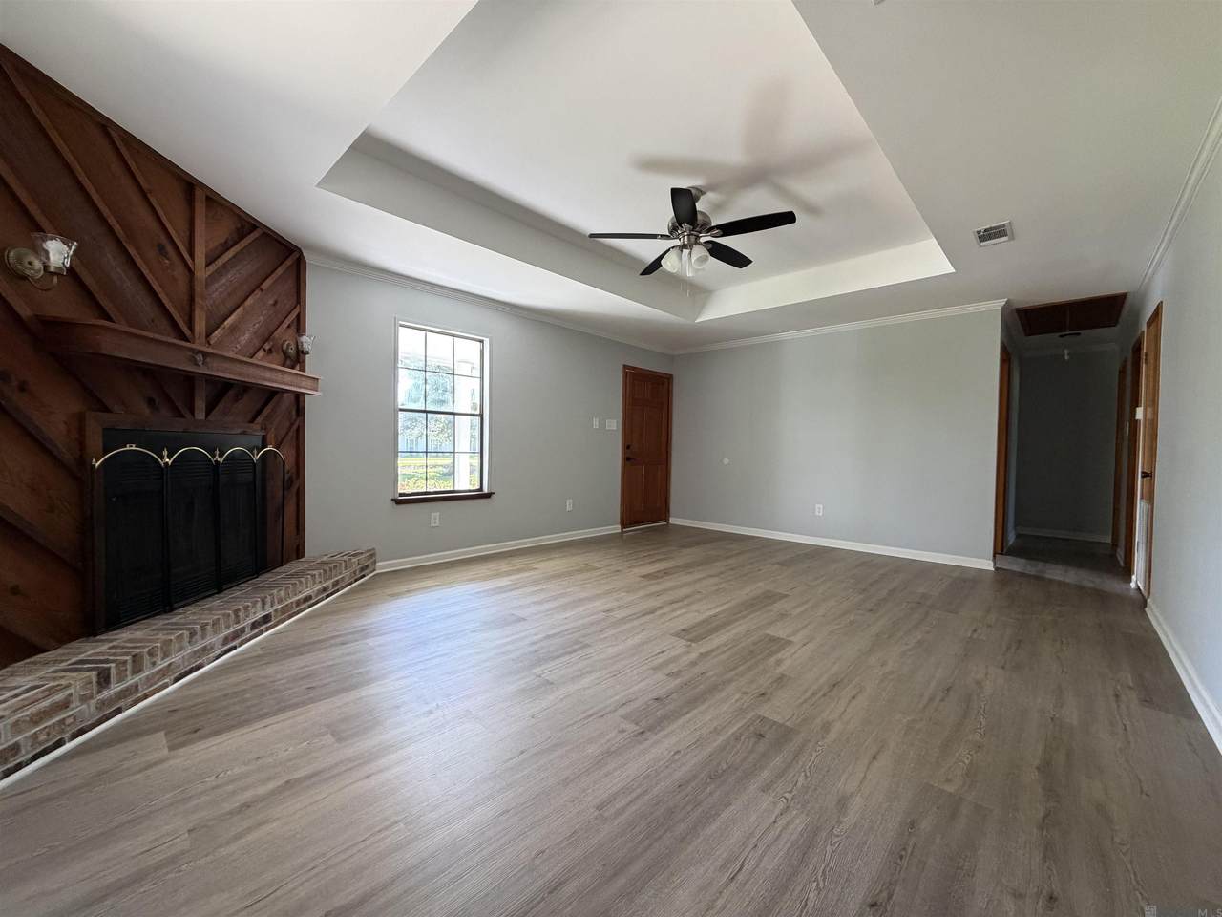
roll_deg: -0.8
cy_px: 458
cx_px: 611
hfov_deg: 102.1
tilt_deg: -1.0
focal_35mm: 14
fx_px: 494
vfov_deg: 85.7
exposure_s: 1/121
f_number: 2.2
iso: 320
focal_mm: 2.22
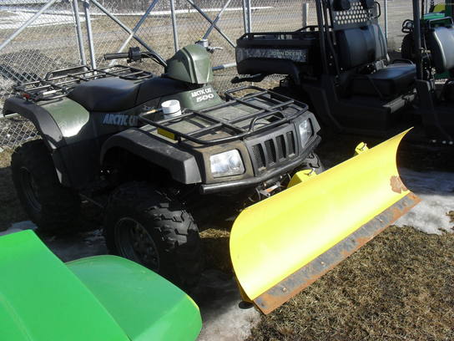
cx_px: 227
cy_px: 170
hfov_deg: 52.6
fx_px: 459
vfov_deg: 40.7
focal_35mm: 35
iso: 100
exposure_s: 1/125
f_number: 8.4
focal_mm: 6.3
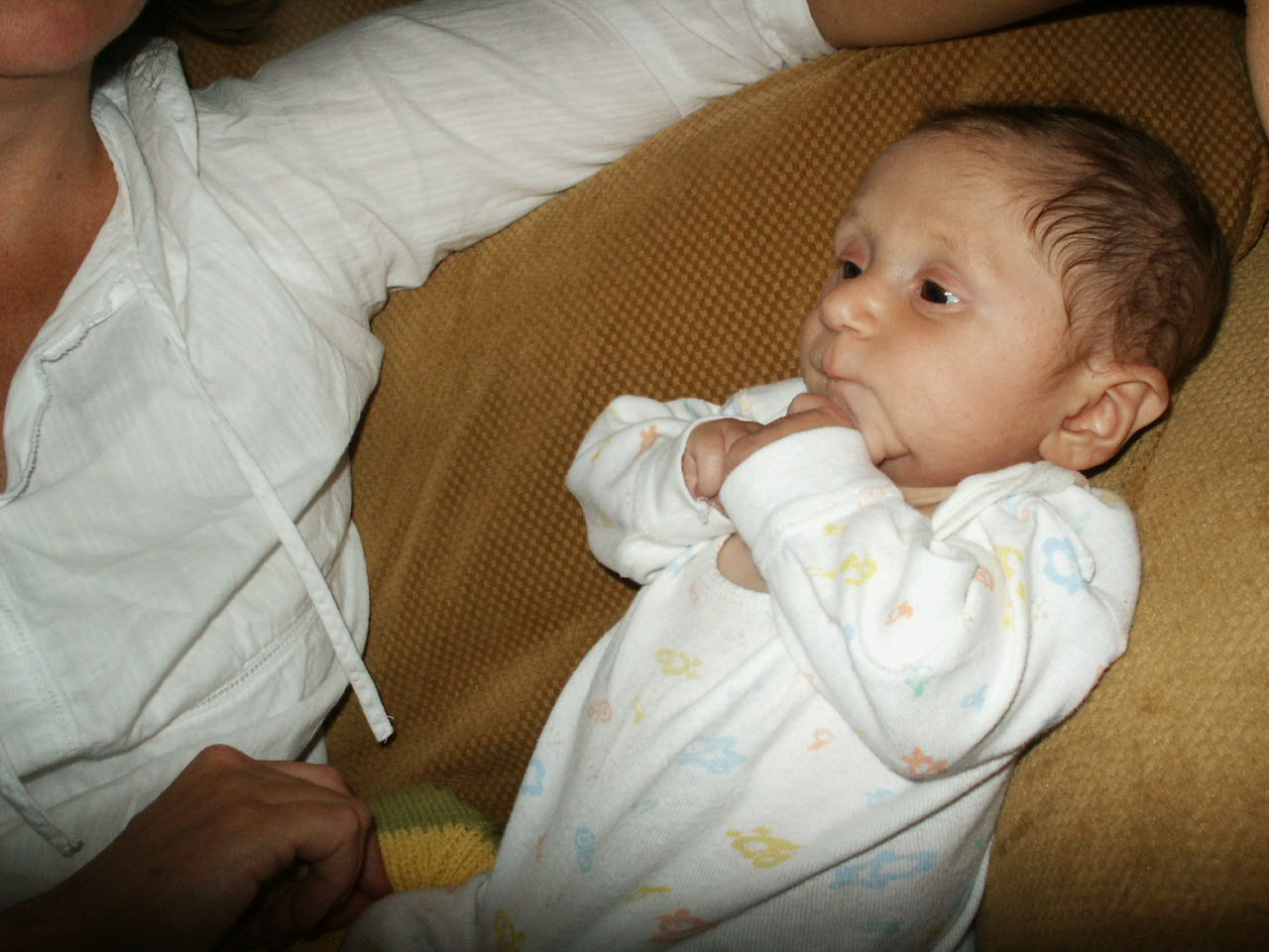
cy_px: 476
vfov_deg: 40.7
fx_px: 1283
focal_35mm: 35
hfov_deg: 52.6
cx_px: 634
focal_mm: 7.18
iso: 200
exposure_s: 1/45
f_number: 6.7
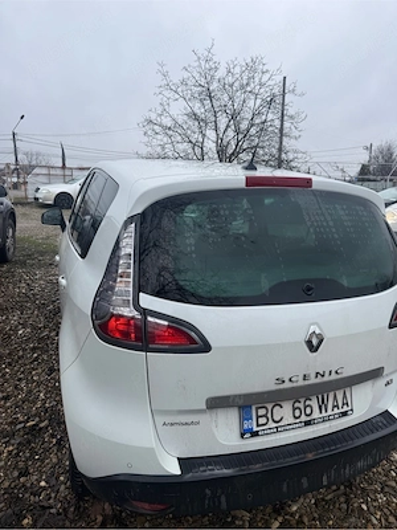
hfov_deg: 56.8
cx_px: 198
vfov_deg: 71.6
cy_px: 265
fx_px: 367
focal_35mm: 24
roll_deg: -0.2
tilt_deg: -10.4
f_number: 1.78
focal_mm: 6.76
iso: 80
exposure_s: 1/1156
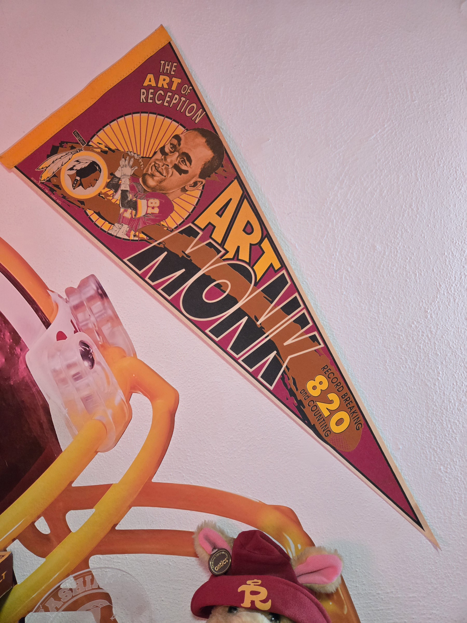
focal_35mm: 23
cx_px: 234
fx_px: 414
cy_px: 312
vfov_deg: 73.9
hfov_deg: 58.9
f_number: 1.8
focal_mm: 5.4
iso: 640
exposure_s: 1/120
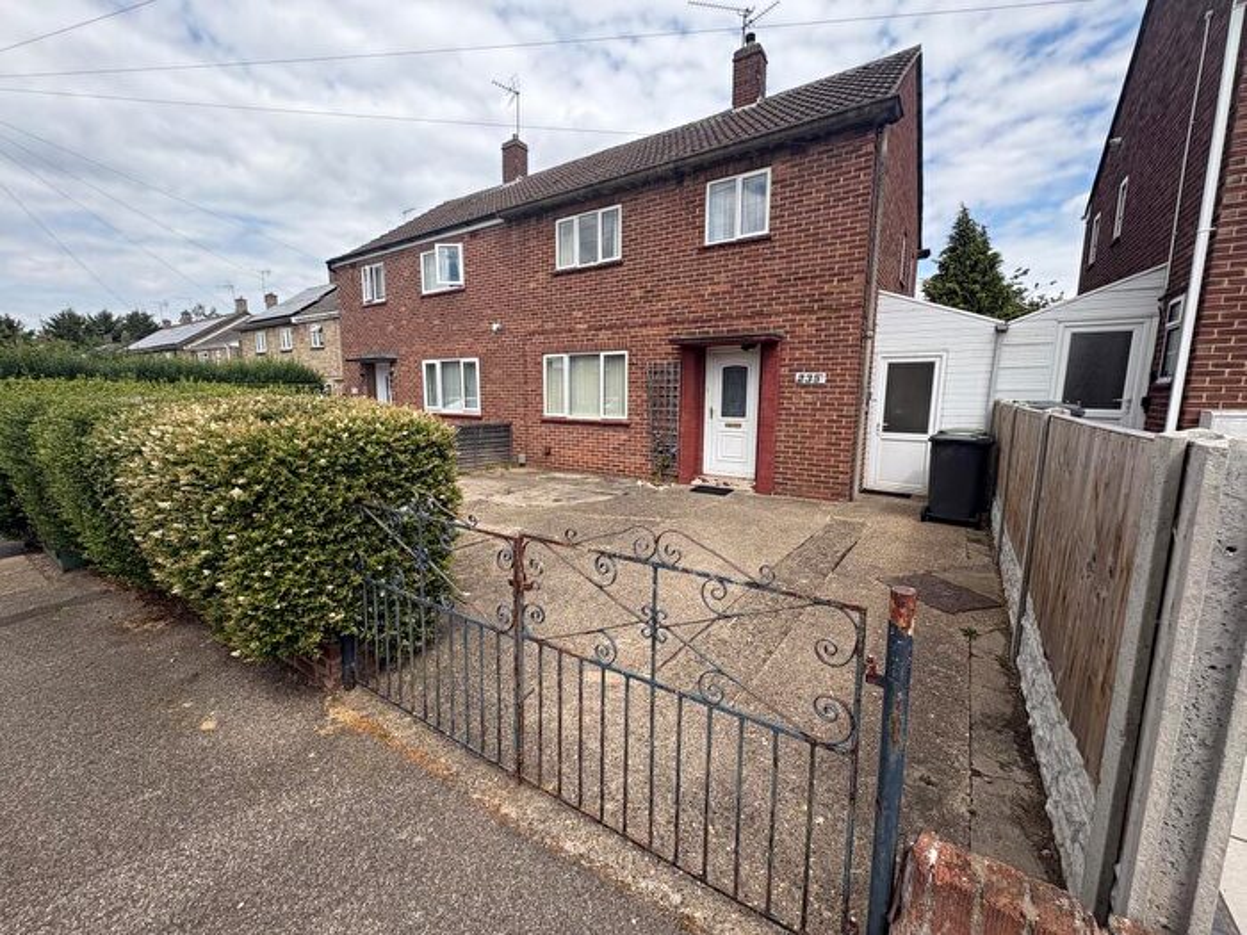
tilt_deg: -8.7
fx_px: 504
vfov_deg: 85.7
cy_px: 468
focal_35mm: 14
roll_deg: -0.2
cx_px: 624
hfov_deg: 102.1
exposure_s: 1/1198
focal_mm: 2.22
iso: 40
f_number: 2.2
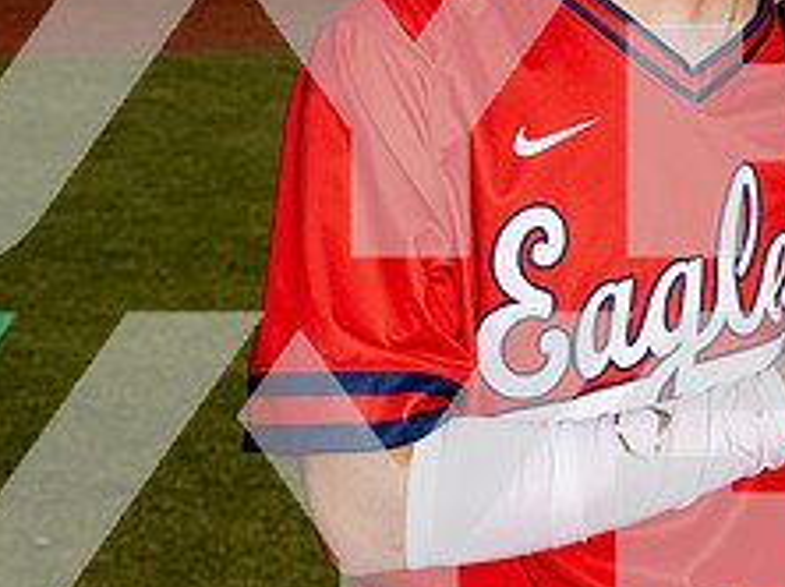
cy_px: 72
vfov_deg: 8.4
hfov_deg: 11.2
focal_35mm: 176
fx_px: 3987
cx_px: 559
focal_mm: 70
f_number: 11
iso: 250
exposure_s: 1/250
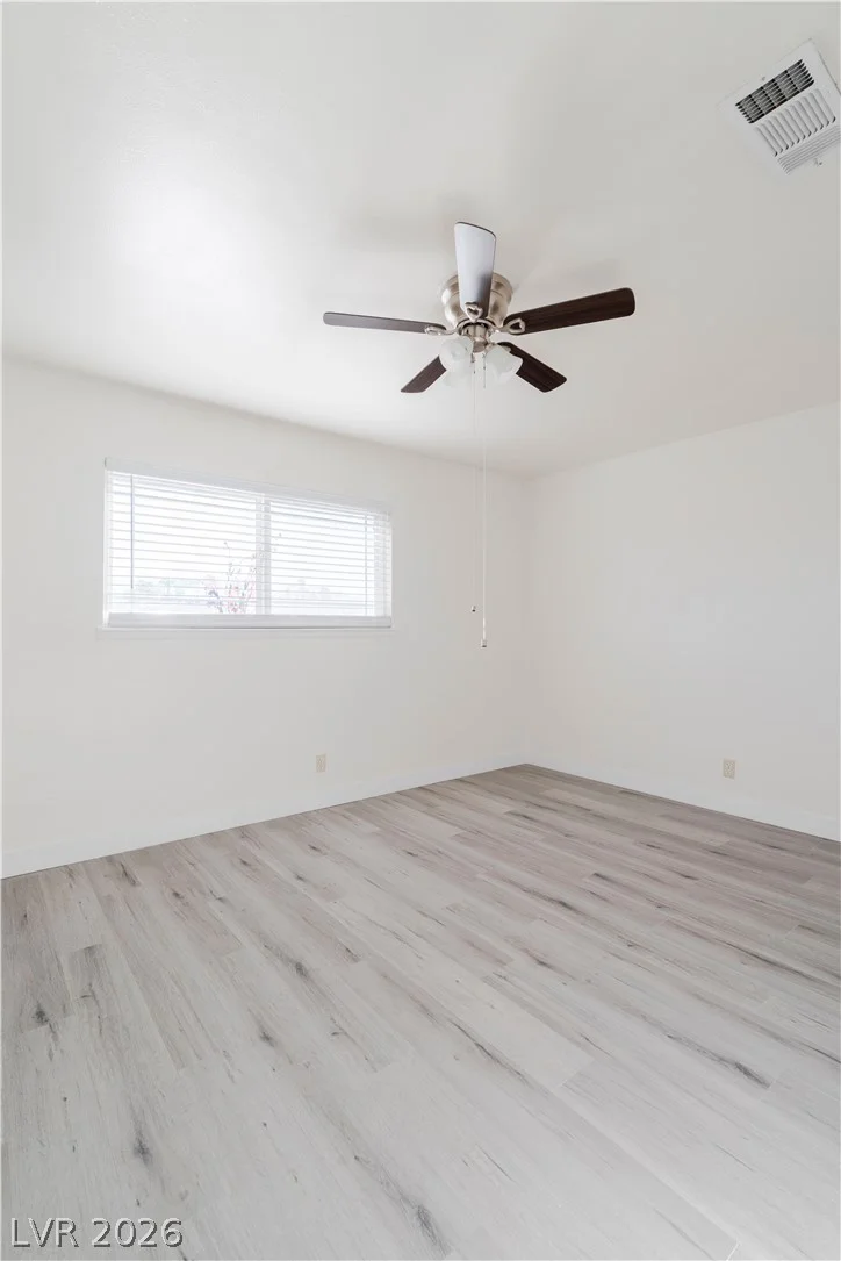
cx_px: 420
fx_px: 560
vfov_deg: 96.7
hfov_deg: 73.8
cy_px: 630
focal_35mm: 16
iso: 800
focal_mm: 16
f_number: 8
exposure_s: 1/200
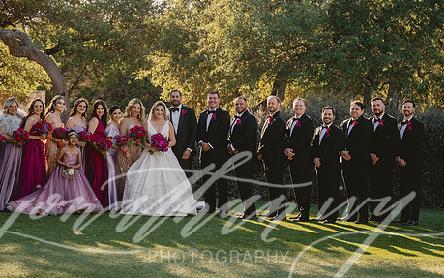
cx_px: 183
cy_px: 97
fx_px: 1077
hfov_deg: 23.3
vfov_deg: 14.7
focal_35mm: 89
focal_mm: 66
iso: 100
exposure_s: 1/250
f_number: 3.5
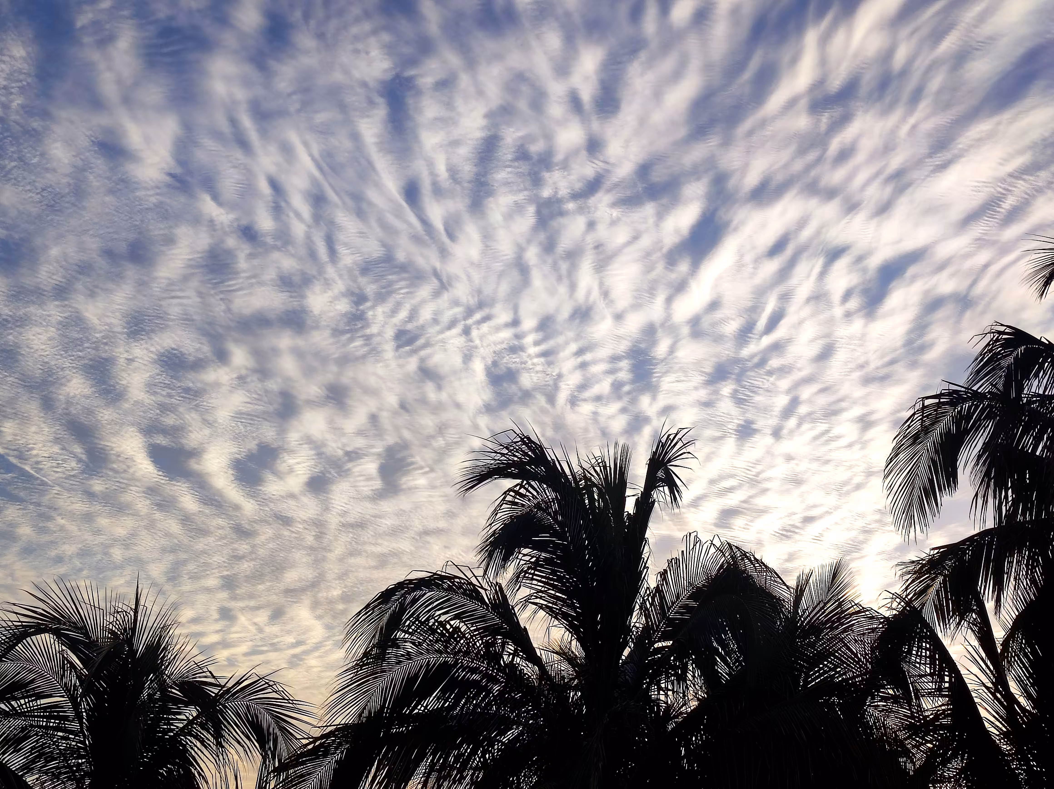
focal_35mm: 25
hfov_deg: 69.4
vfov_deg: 54.8
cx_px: 527
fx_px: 761
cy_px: 394
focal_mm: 4.7
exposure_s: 1/315
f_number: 1.79
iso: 50
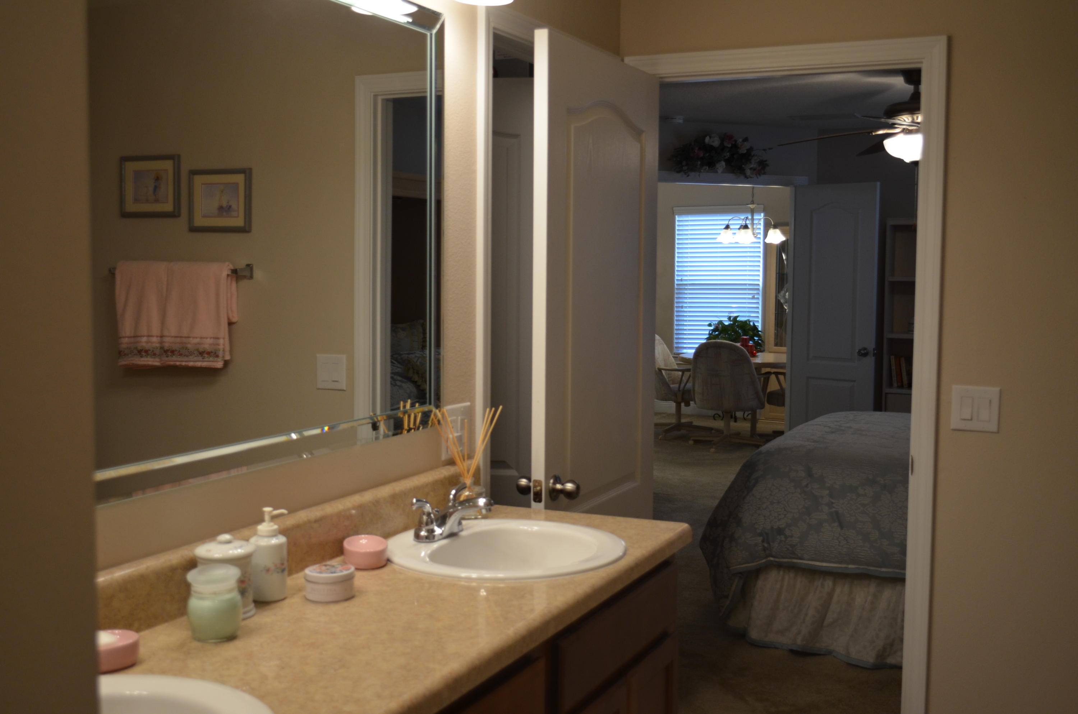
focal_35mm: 39
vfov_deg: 34.1
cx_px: 539
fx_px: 1165
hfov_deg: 49.6
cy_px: 357
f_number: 4.2
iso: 400
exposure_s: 1/80
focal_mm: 26
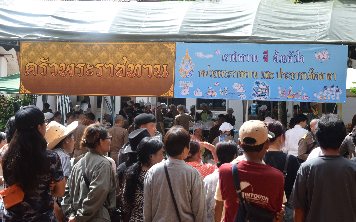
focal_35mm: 74
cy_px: 110
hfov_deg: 27.8
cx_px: 178
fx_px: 718
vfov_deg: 17.6
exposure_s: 1/1600
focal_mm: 48
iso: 800
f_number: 5.3
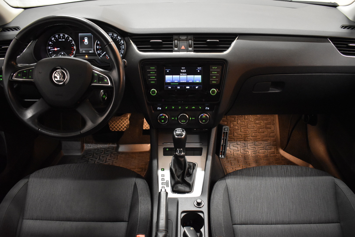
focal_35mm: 32
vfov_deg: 41.7
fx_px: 311
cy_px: 118
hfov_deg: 59.5
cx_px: 178
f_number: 3.8
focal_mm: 21
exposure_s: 1/30
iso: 4000
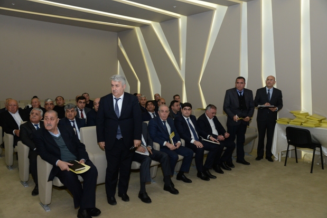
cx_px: 163
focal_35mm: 31
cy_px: 111
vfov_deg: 42.3
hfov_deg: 60.3
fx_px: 282
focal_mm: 30
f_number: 5
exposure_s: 1/100
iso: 2200
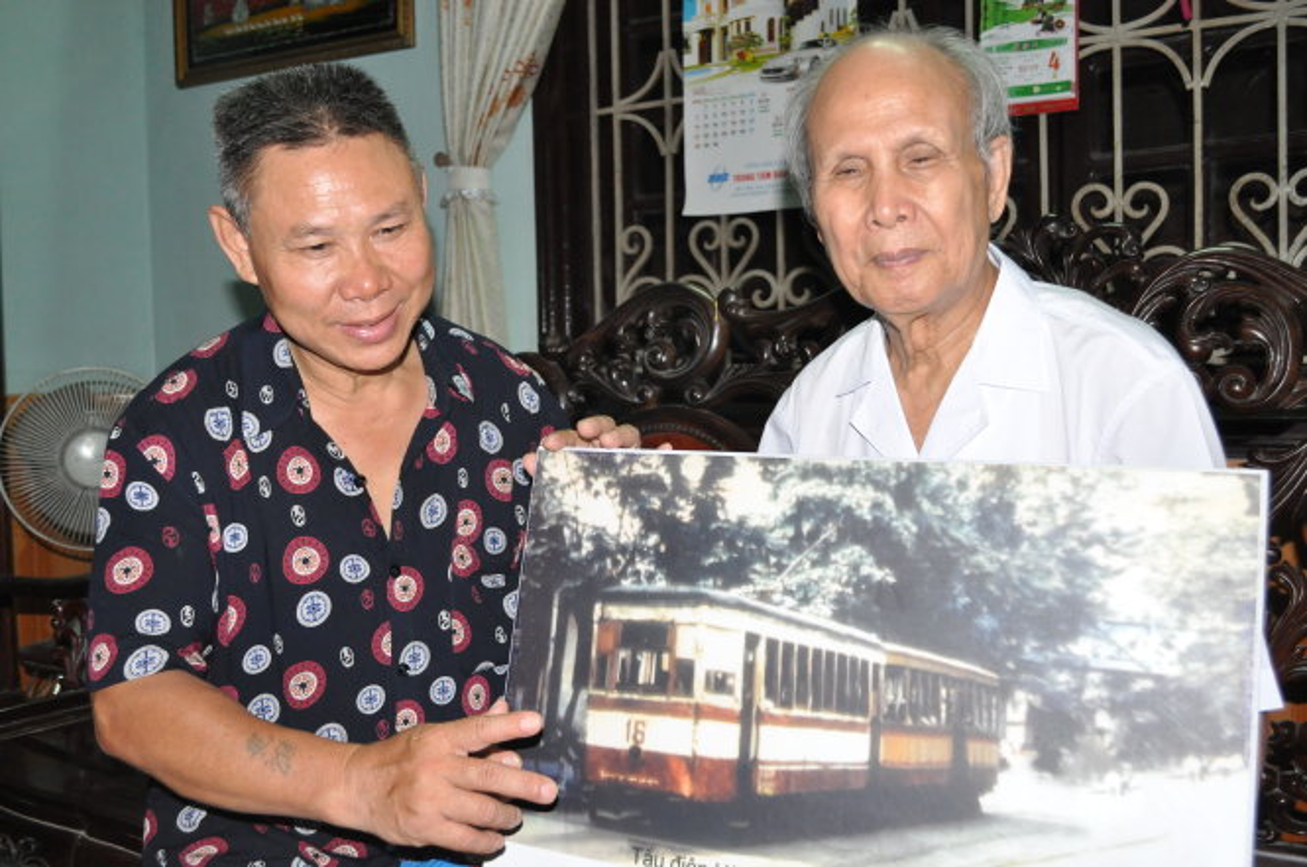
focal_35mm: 33
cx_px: 654
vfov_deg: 39.8
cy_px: 434
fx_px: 1196
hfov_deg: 57.3
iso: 1600
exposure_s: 1/60
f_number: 5
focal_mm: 22
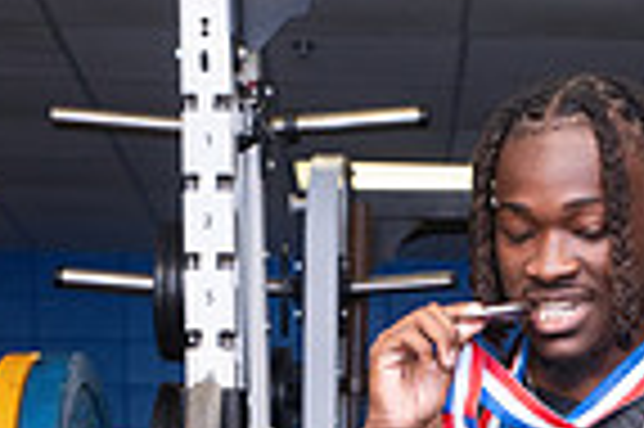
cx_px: 536
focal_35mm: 132
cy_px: 928
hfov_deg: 15.4
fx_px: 2359
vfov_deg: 9.5
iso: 500
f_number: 6.3
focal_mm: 42
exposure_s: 1/400
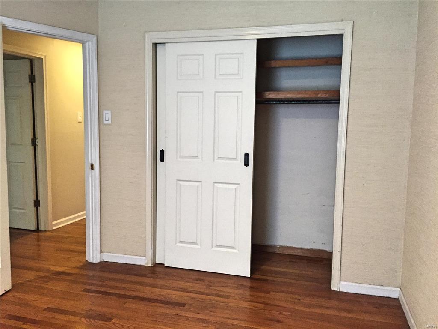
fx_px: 367
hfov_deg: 61.7
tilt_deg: -4.2
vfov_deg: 48.2
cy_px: 164
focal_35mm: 29
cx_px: 219
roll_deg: -1.0
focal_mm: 4.15
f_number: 2.2
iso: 250
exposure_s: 1/25
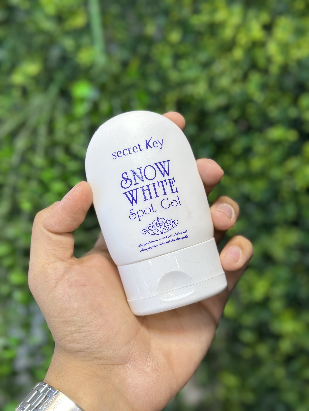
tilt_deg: -5.4
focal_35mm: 48
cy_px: 206
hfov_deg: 30.3
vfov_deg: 39.7
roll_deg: -1.1
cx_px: 154
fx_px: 571
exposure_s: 1/100
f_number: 1.78
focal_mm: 6.86
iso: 80
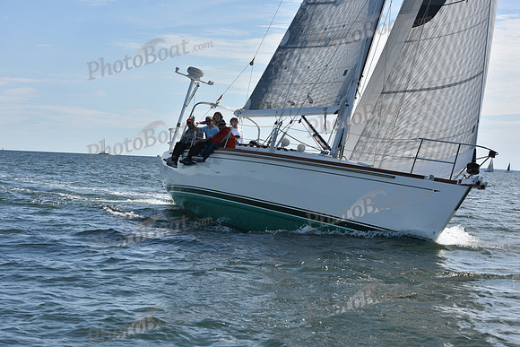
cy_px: 174
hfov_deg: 27.0
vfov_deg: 18.2
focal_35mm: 75
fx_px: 1084
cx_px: 260
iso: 320
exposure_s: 1/1000
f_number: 10
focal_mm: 75
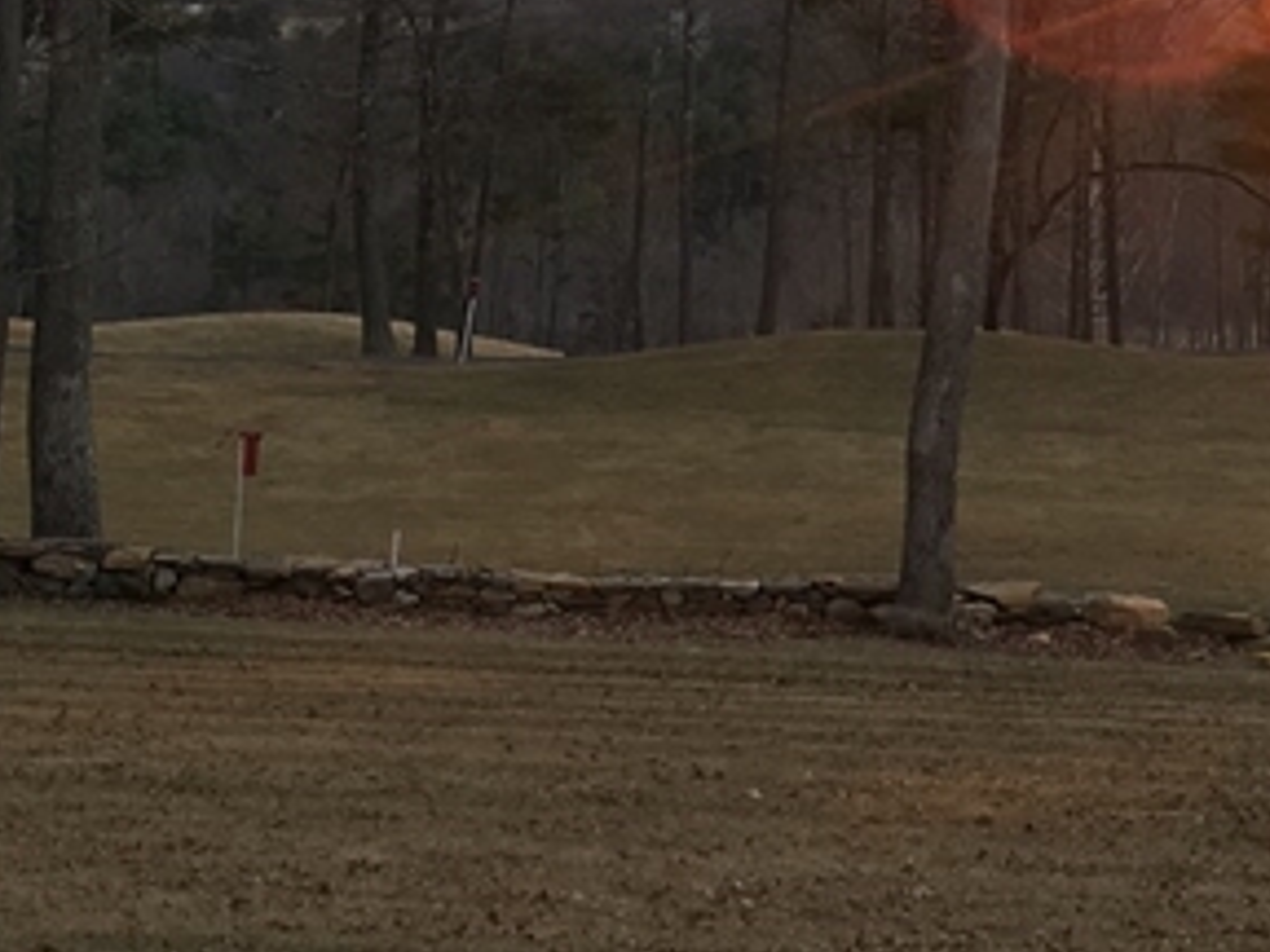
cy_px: -62
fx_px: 3779
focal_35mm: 103
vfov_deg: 14.1
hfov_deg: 18.5
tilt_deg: +1.8
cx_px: 1310
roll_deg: -4.1
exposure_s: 1/40
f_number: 2.2
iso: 25
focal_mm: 4.15
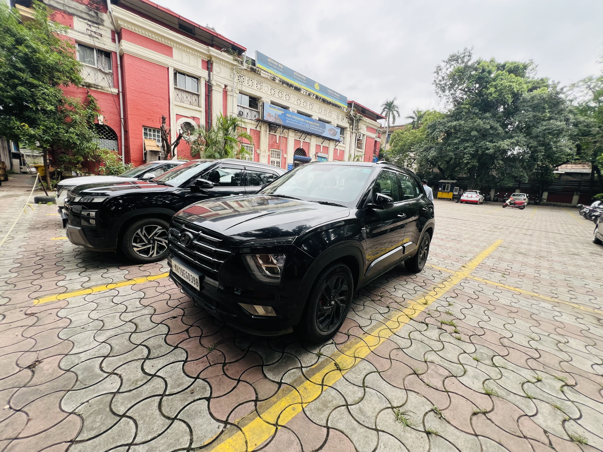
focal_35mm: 13
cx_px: 302
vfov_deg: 89.9
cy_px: 226
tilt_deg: -10.5
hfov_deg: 106.2
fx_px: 226
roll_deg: -3.5
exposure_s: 1/381
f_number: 1.8
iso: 32
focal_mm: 1.57
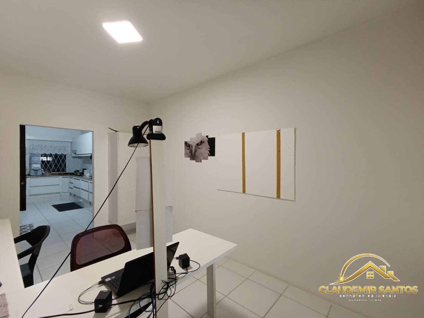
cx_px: 212
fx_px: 196
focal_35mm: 16
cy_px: 159
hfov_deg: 94.5
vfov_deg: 78.1
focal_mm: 1.65
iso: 320
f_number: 2.2
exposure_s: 1/40
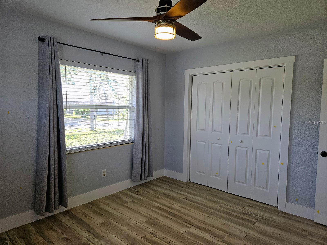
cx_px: 164
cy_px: 122
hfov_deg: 73.9
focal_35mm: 23
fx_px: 217
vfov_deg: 58.9
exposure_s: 1/120
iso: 32
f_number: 1.8
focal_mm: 5.4
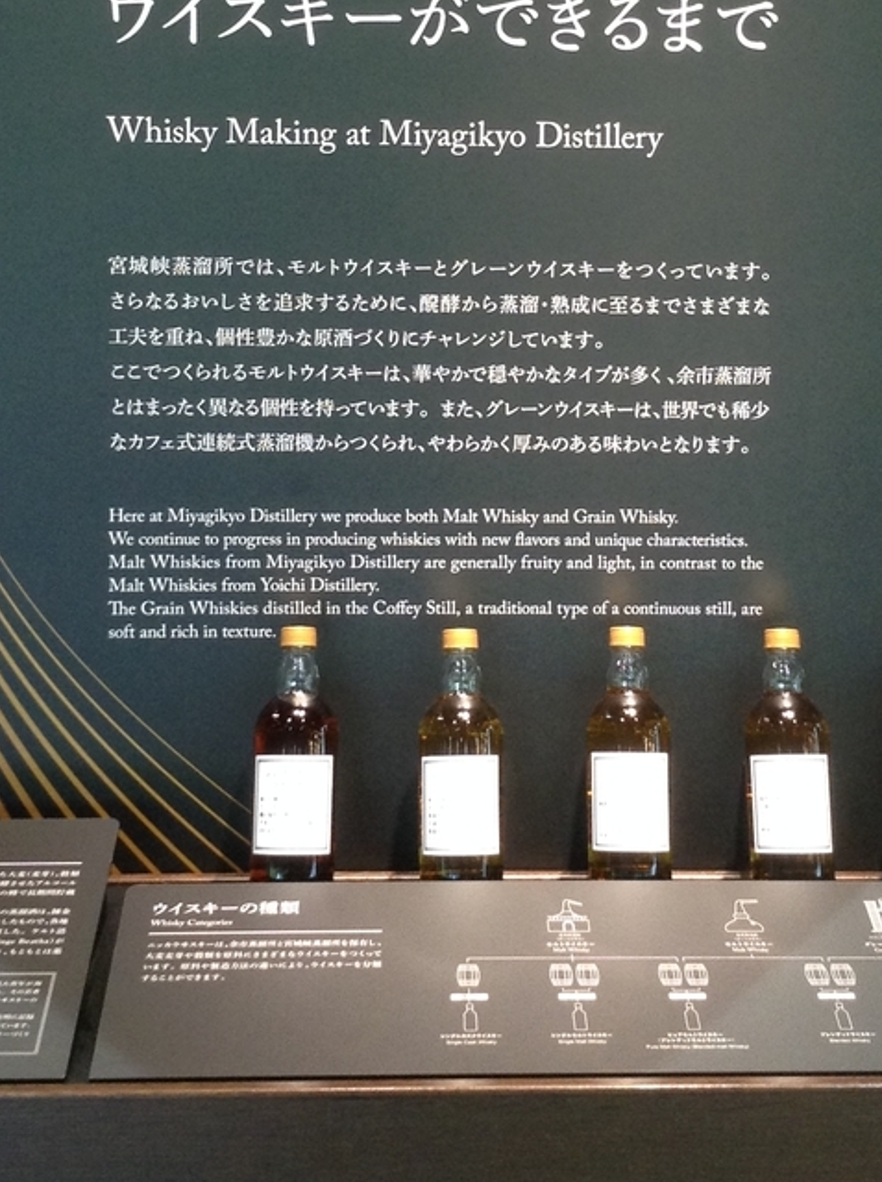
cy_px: 276
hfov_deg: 23.6
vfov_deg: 30.6
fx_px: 2113
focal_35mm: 62
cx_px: 499
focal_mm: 3.3
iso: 100
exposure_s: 1/25
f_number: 2.4
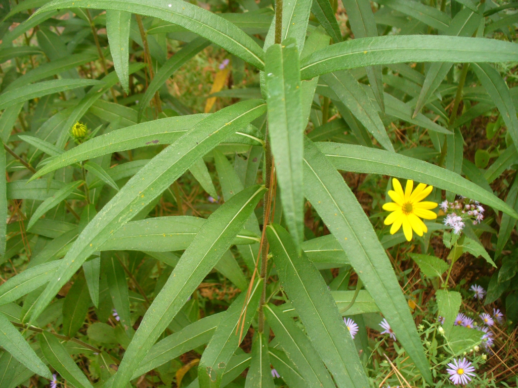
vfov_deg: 38.7
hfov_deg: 50.1
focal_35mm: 37
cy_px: 194
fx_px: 554
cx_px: 259
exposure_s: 1/60
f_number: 2.8
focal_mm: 6.1
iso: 100
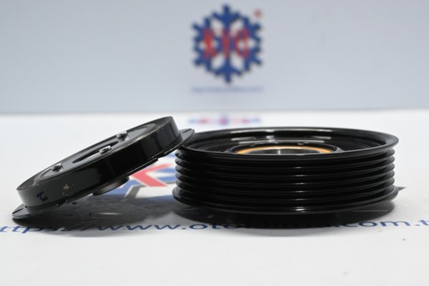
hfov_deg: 29.9
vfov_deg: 20.2
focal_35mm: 68
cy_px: 143
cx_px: 214
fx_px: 804
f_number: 6
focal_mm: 45
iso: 1800
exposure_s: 1/80
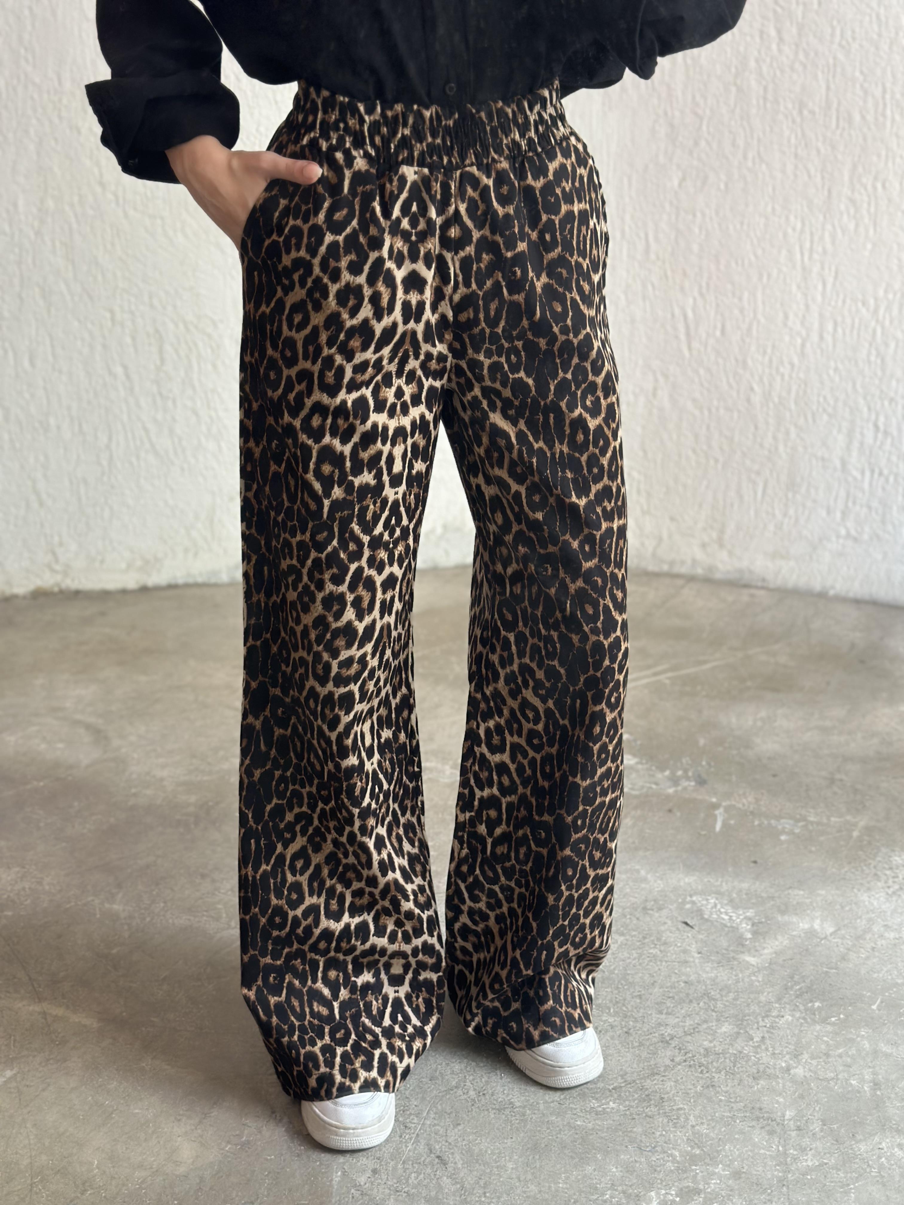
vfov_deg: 39.7
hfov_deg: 30.3
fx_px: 1671
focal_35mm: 48
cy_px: 602
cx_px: 452
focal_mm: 6.86
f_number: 1.78
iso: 125
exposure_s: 1/60
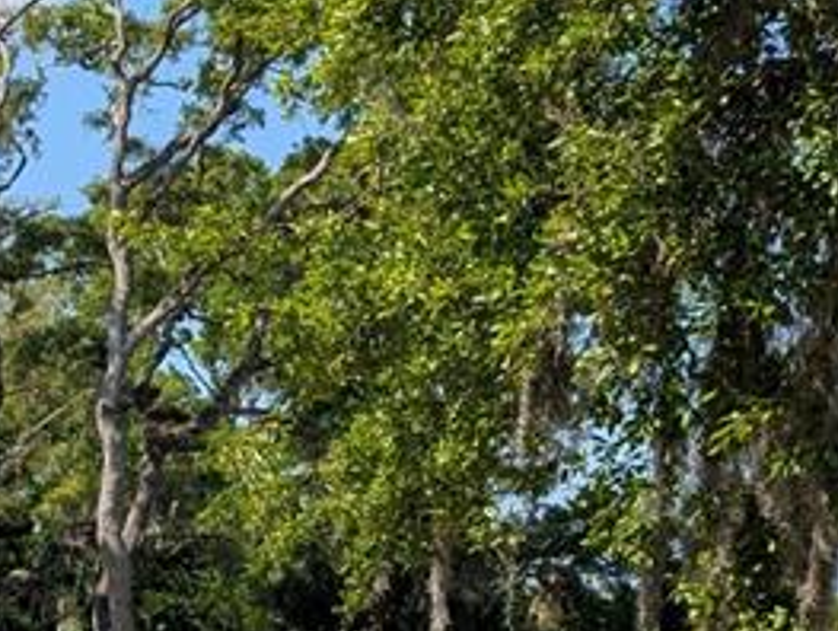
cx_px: -746
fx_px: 2254
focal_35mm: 93
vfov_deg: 15.1
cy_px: 848
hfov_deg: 16.8
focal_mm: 6.9
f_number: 1.68
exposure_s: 1/907
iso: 23
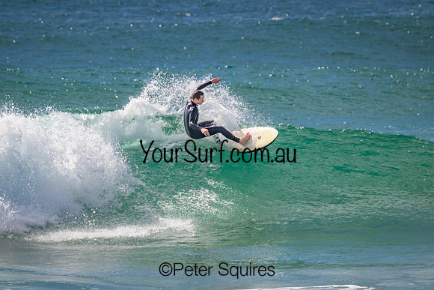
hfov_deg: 2.6
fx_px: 9646
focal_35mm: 800
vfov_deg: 1.7
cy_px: 145
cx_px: 217
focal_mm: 800
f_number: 11
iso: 900
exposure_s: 1/2000
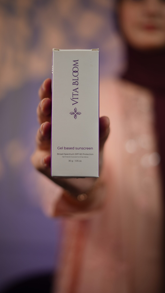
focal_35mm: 53
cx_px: 69
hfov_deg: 22.6
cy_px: 145
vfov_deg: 39.2
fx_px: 412
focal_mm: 50
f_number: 1.8
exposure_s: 1/80
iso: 80
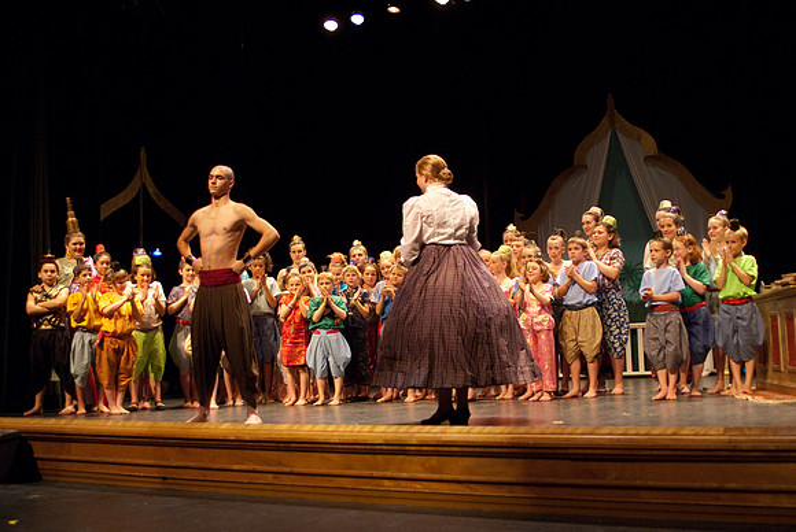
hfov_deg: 46.4
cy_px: 266
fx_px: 930
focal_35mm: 42
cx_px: 398
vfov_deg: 32.0
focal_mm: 28
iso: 1000
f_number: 2.8
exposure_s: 1/100
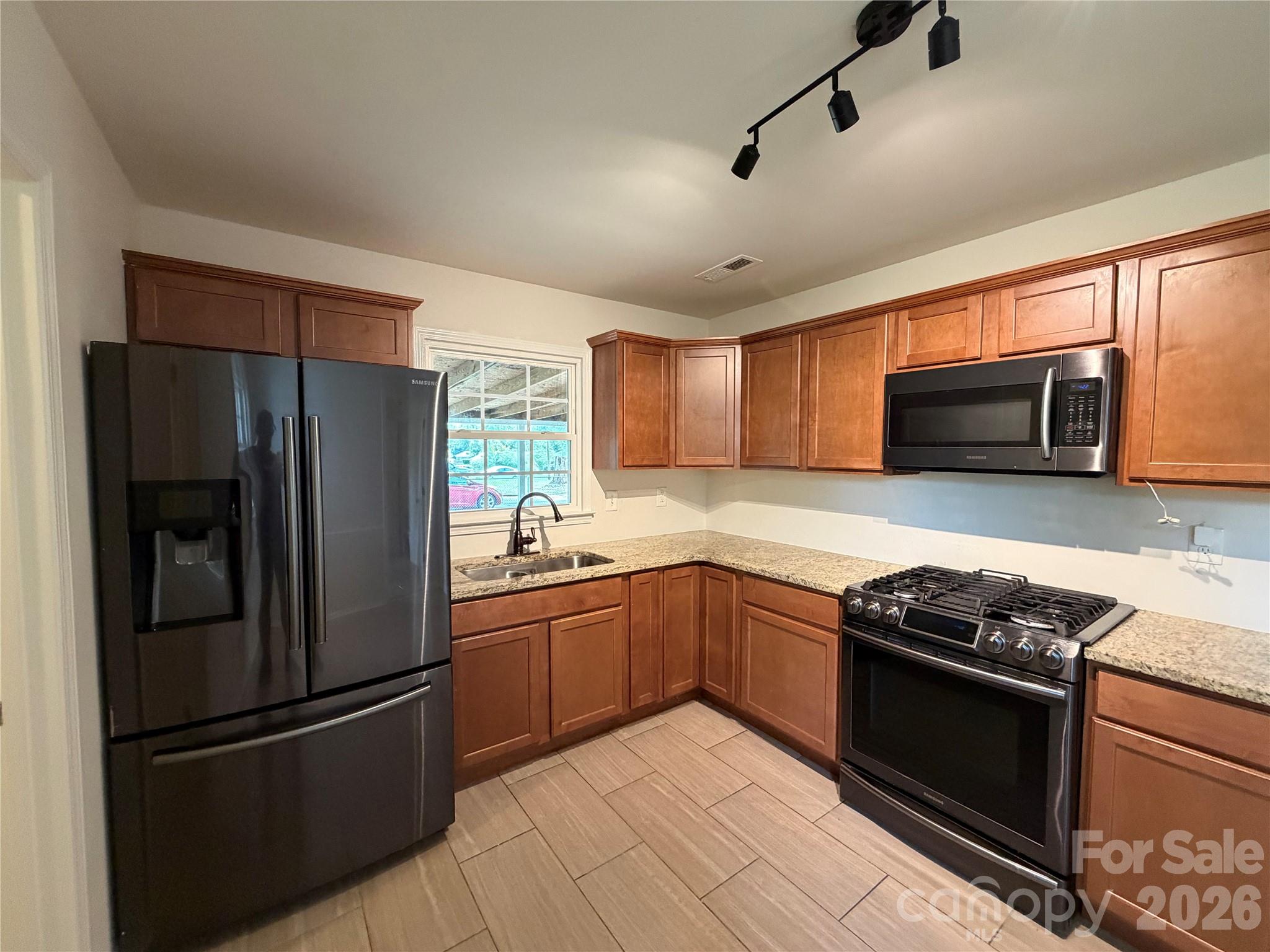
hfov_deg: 102.1
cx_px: 635
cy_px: 476
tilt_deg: -3.0
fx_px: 514
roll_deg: -0.4
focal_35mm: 14
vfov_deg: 85.7
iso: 500
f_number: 2.2
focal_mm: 2.22
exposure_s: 1/60
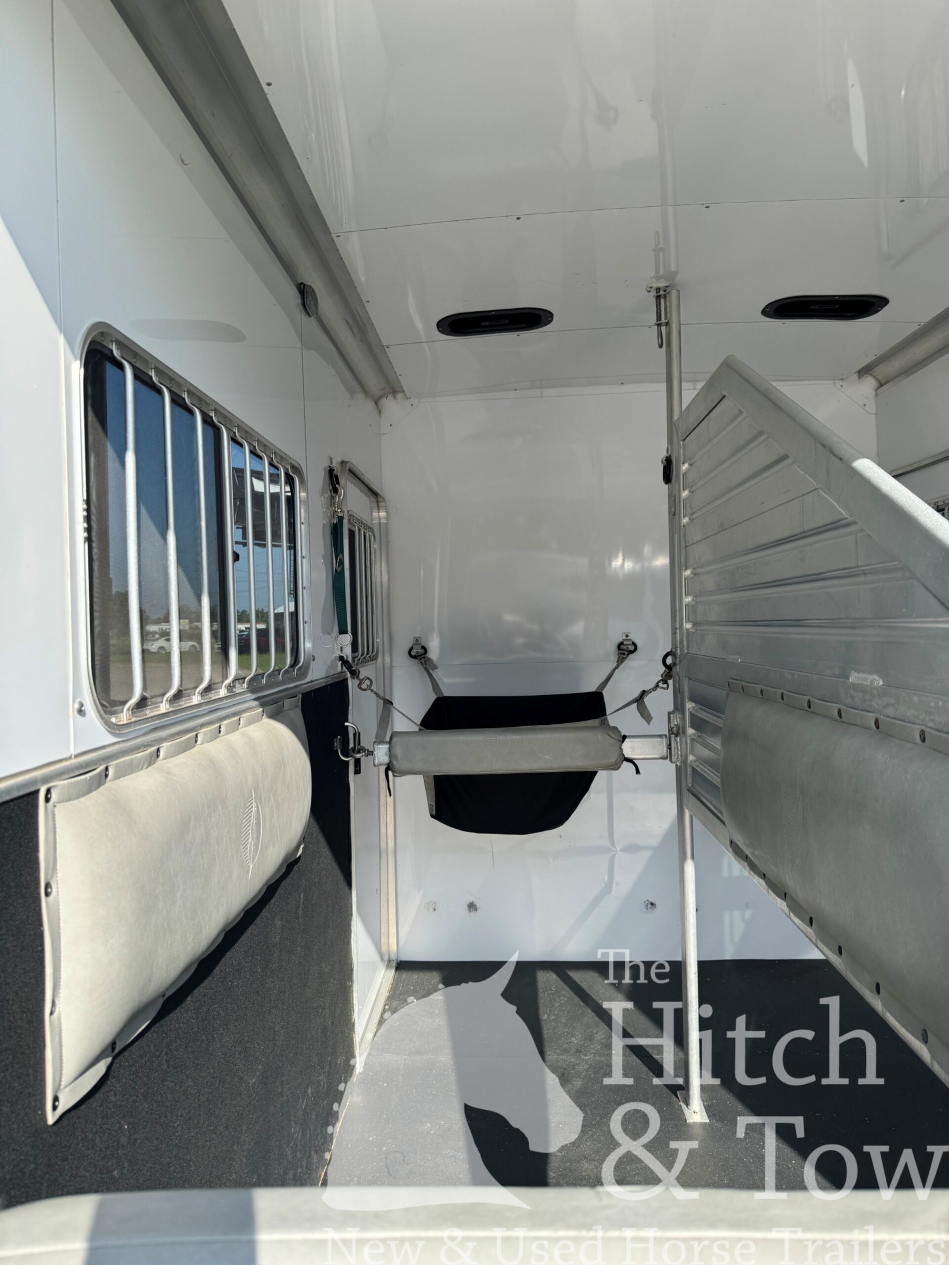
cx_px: 474
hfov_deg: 56.8
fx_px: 877
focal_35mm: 24
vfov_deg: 71.6
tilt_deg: +0.2
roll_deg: +1.3
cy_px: 632
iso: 80
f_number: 1.78
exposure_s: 1/1339
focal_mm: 6.76
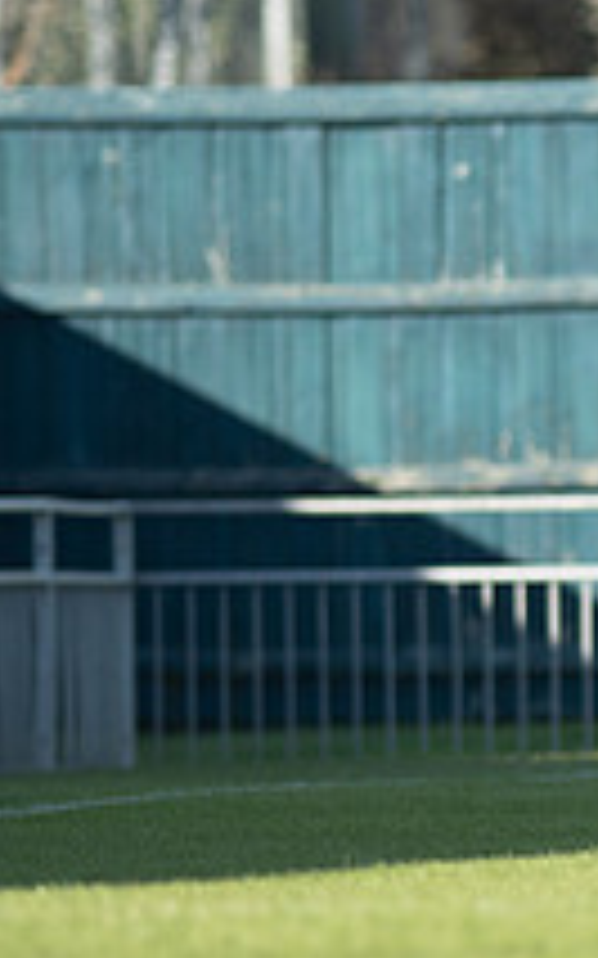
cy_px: 542
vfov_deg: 1.7
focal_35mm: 1251
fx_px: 32643
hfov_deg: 1.0
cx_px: 1263
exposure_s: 1/1600
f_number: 2.8
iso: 250
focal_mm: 300
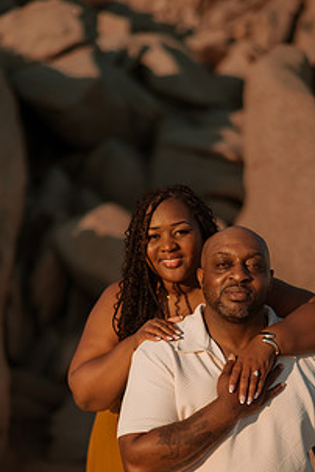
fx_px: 1129
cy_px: 330
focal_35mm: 86
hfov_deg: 15.9
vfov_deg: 23.5
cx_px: 203
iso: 50
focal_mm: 58
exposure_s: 1/8000
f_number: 1.4
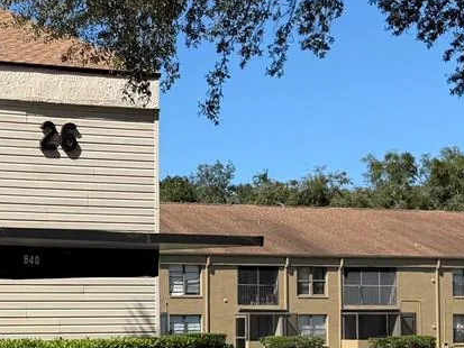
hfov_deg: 20.1
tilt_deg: +0.8
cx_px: -46
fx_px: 1247
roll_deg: +0.8
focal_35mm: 93
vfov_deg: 15.7
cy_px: 303
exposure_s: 1/5319
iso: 80
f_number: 1.78
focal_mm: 6.76
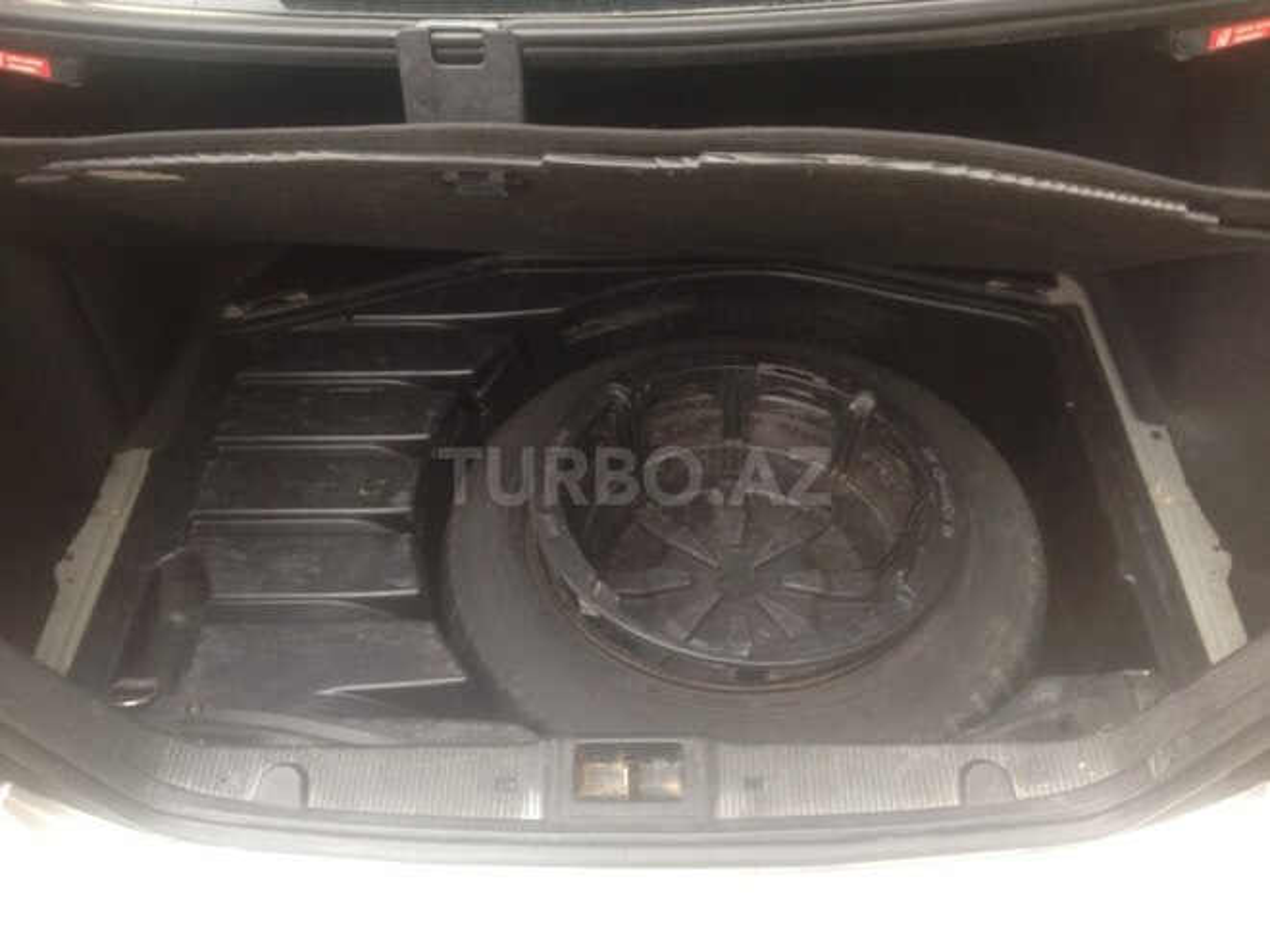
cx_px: 635
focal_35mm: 33
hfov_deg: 55.4
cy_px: 476
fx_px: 1211
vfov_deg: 42.9
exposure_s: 1/40
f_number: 2.4
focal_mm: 4.12
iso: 50
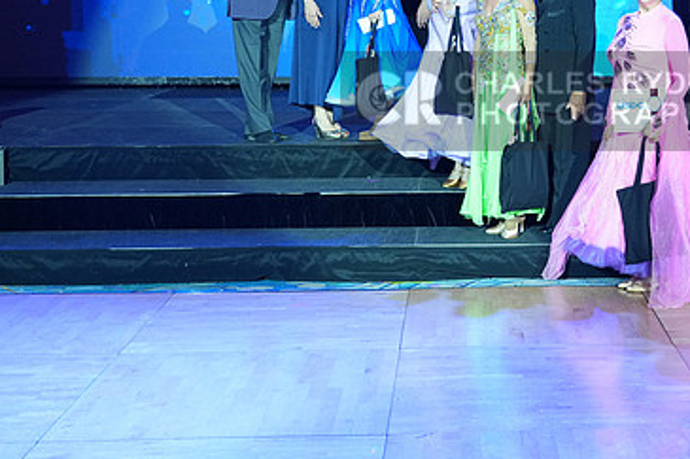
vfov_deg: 19.3
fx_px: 1341
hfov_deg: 28.3
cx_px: 546
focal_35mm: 70
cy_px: 101
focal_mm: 44
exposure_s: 1/200
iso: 2500
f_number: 4
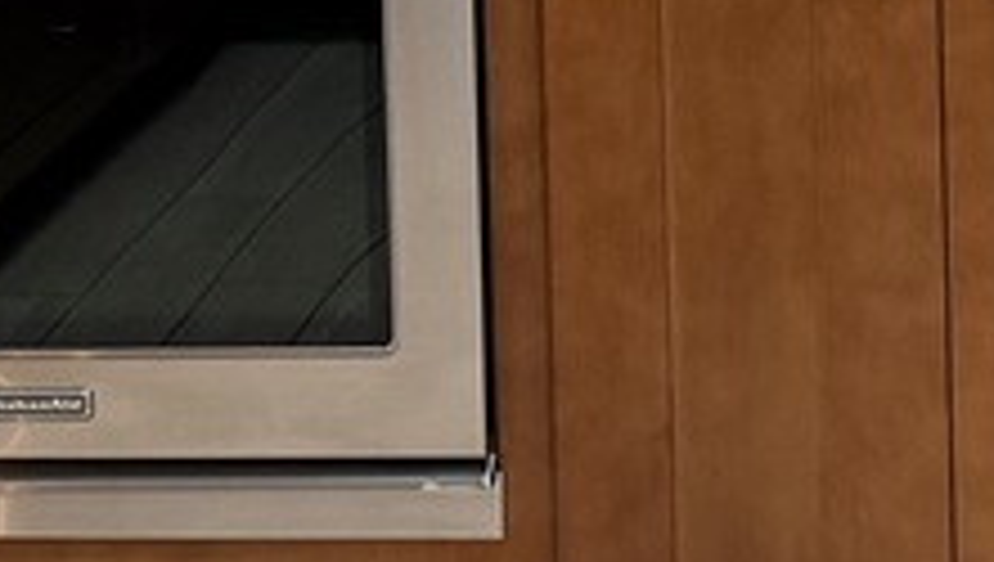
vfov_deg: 6.9
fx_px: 4487
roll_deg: +1.7
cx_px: 1160
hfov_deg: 12.4
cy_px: -549
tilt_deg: -5.5
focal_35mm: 170
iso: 200
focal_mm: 6.76
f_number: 1.78
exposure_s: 1/120
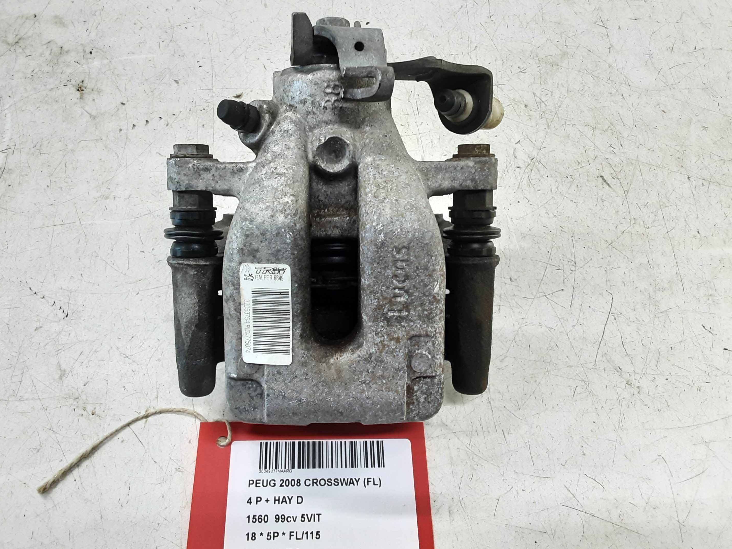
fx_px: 656
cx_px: 328
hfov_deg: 58.2
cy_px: 264
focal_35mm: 31
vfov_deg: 45.4
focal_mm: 2.91
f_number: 1.9
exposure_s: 1/50
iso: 100
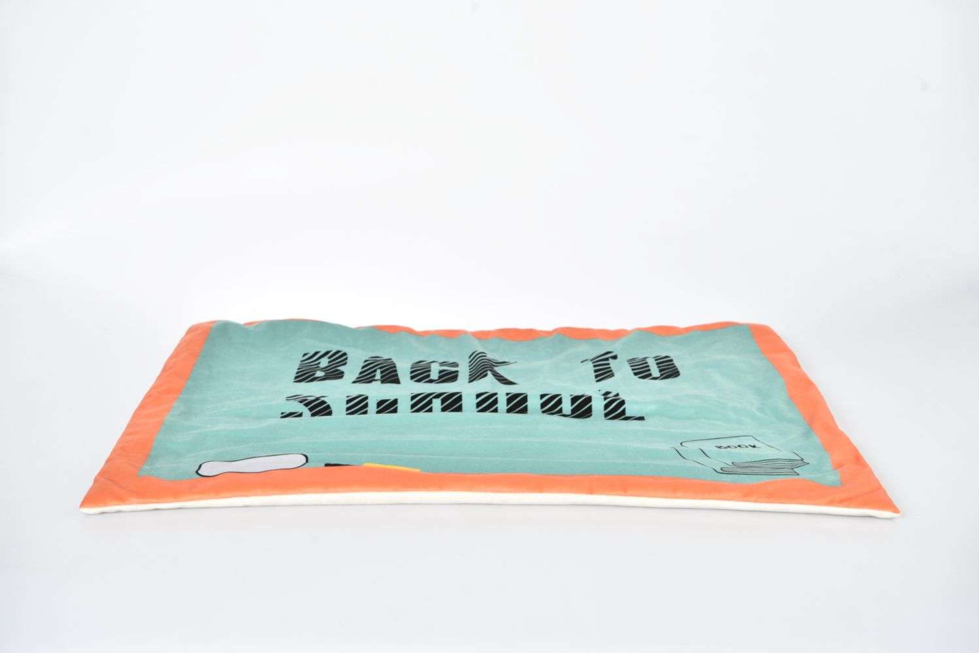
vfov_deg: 19.5
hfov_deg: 28.8
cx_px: 490
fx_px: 1904
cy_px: 326
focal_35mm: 70
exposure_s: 1/125
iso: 320
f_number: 9
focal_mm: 70
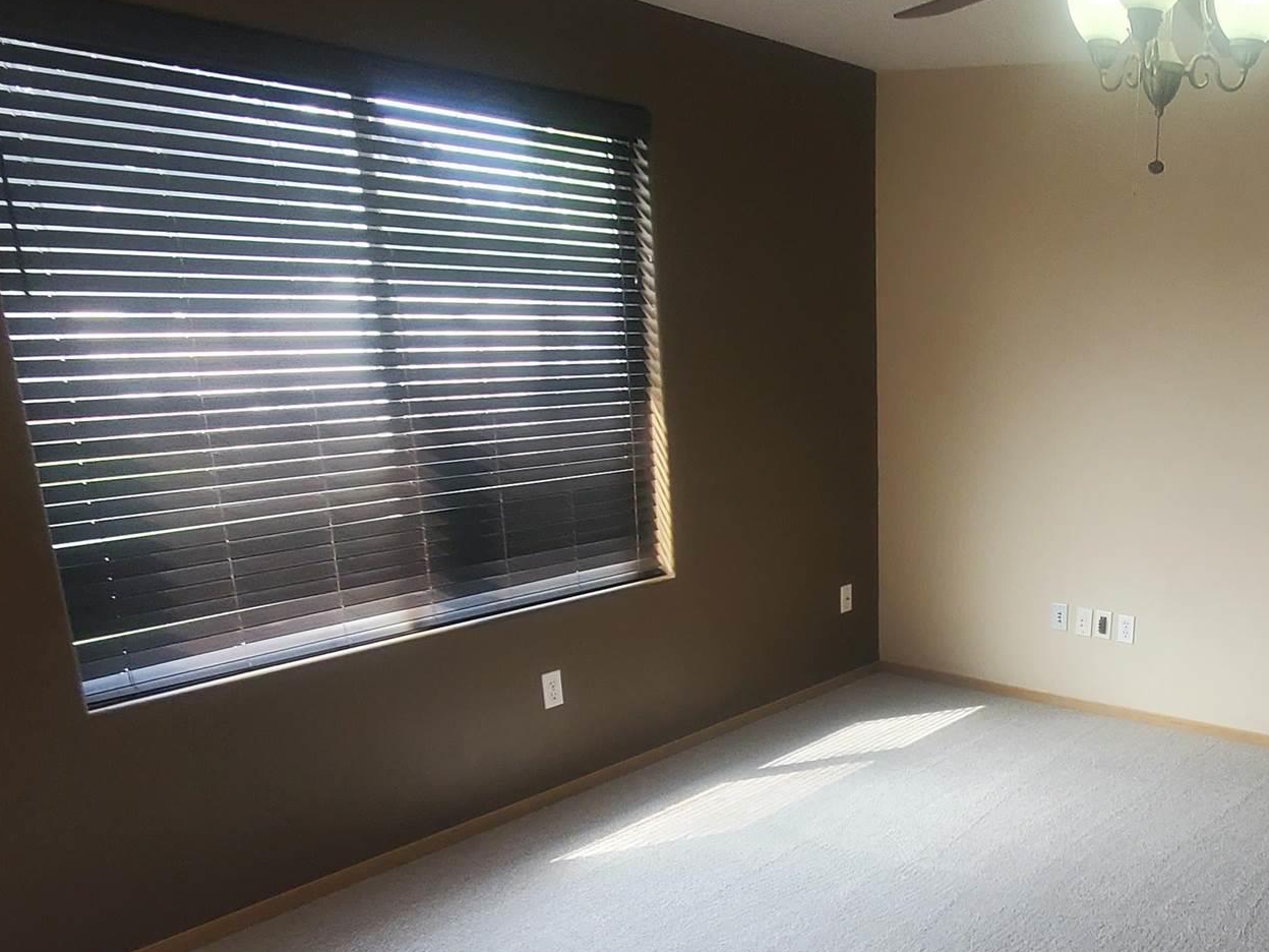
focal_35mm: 32
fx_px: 1173
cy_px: 655
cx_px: 1034
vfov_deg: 43.4
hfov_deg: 52.7
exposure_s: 1/60
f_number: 2.2
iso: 125
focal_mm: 1.8
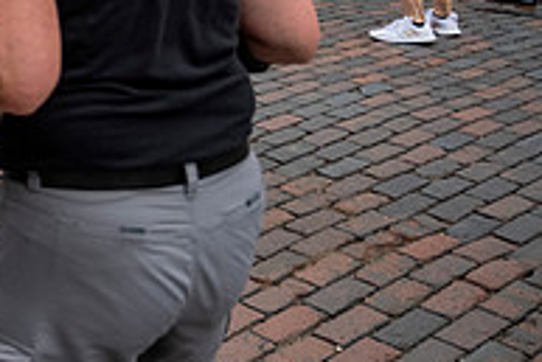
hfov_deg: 24.0
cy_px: -88
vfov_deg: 17.9
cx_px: -194
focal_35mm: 72
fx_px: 1085
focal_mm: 24
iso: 1000
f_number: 4
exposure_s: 1/1600
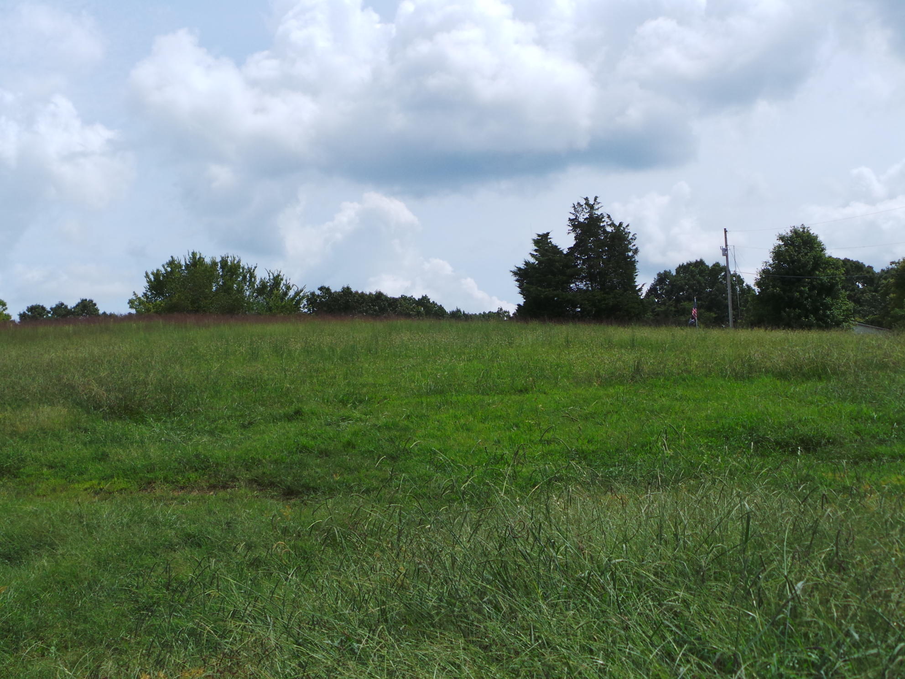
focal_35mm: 51
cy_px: 340
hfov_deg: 37.5
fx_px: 1333
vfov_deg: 28.6
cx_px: 452
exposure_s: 1/1250
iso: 100
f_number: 3.8
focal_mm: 9.2
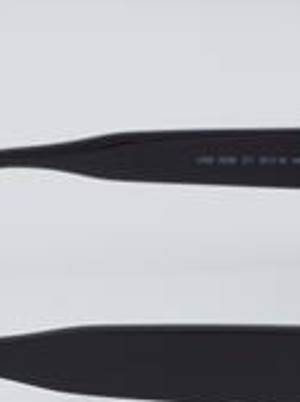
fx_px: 1969
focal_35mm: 170
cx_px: 125
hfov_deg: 8.7
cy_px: 291
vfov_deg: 11.6
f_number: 32
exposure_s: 1/4
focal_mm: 50
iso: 100
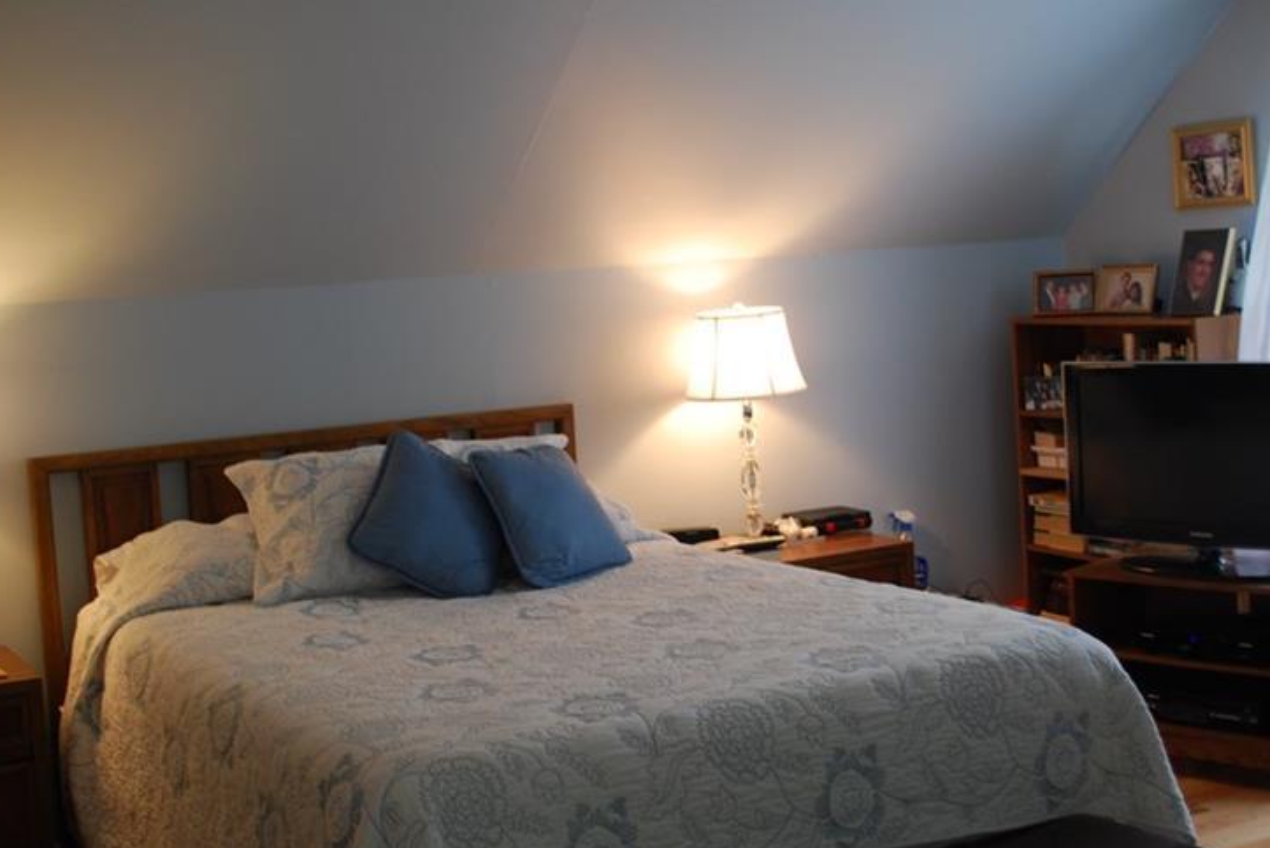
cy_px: 372
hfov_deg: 38.8
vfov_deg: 26.5
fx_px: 1800
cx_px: 541
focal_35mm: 51
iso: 280
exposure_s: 1/30
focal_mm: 24
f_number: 4.2
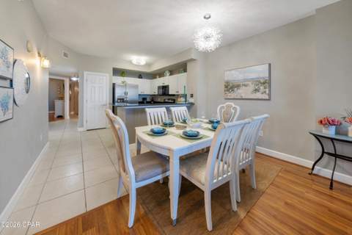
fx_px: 117
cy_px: 118
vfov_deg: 90.0
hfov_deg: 112.6
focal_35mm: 12
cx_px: 176
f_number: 7.1
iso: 640
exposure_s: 1/4
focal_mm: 12
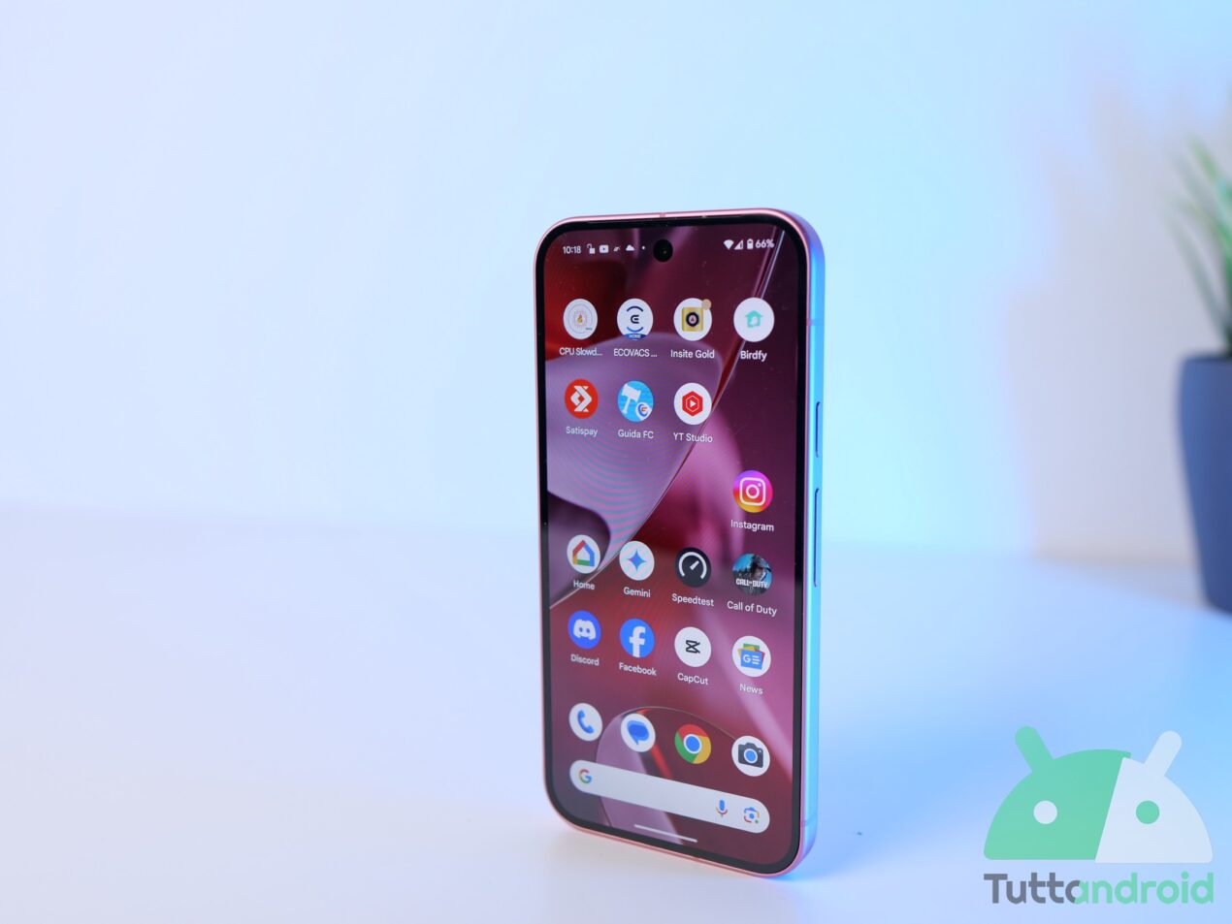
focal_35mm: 32
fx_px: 1139
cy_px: 462
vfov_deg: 44.2
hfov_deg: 56.8
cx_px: 616
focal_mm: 16
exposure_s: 1/100
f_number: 2.2
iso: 200
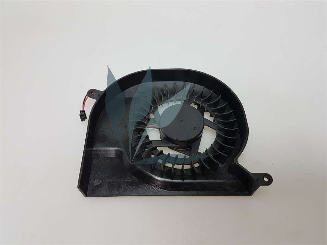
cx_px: 164
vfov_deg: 53.1
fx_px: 246
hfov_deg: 67.3
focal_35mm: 26
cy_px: 122
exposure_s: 1/100
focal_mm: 4.2
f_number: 1.7
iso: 64
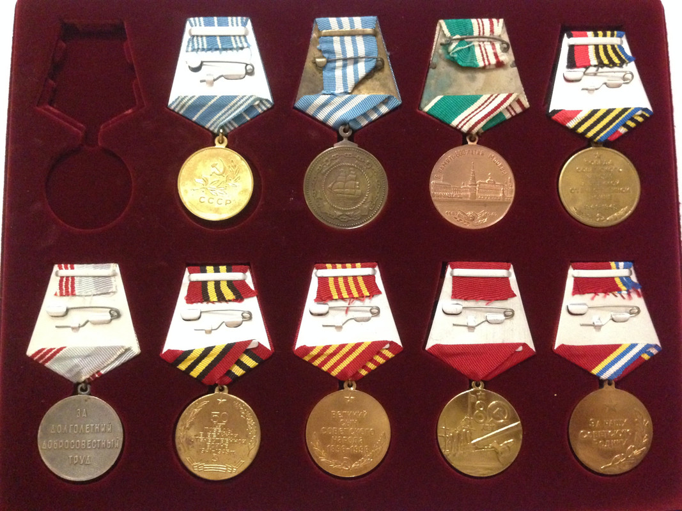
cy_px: 256
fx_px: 650
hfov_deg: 55.4
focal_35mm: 33
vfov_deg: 42.9
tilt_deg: -82.9
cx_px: 341
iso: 640
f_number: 2.4
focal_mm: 4.12
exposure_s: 1/15
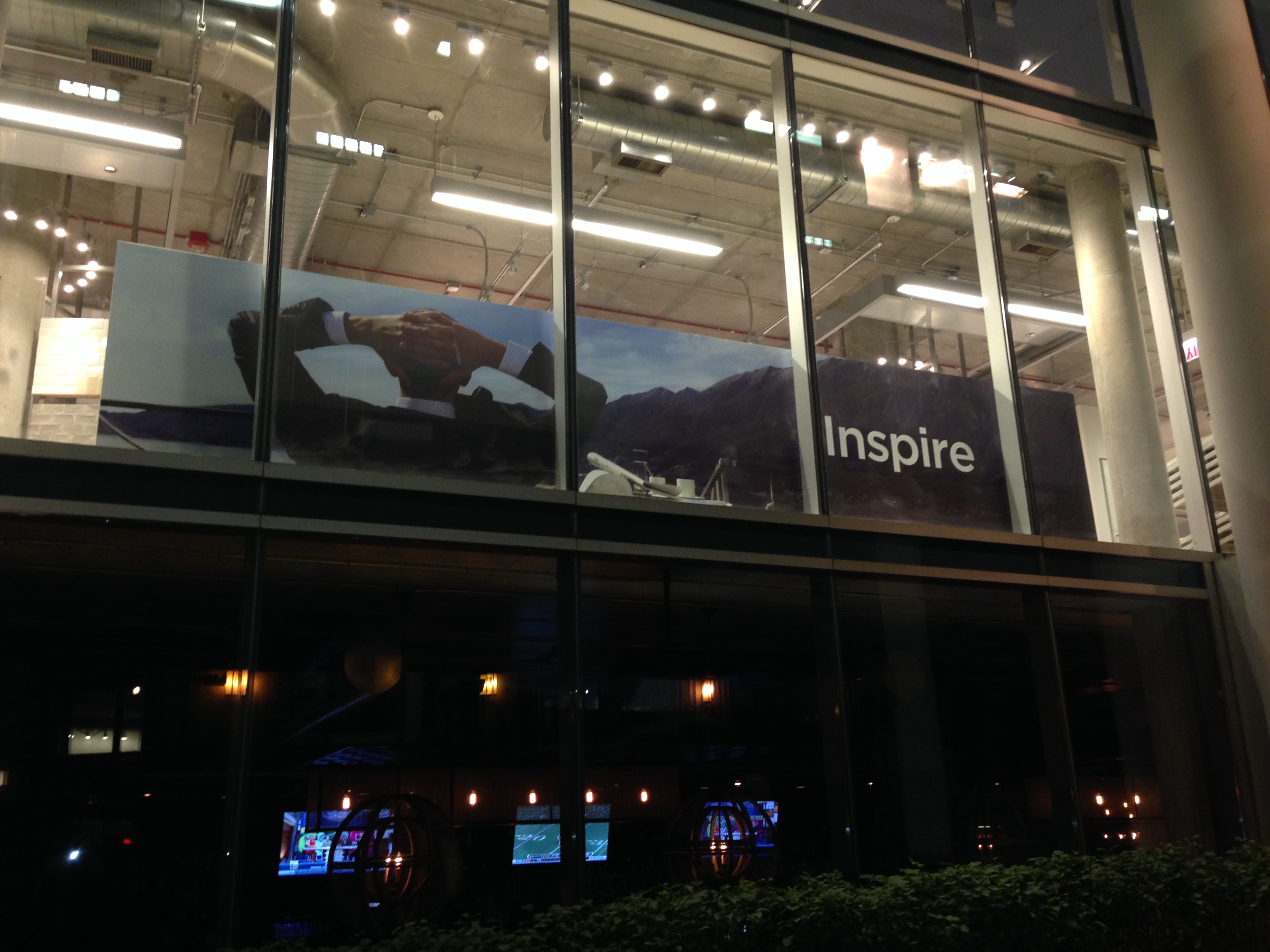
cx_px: 635
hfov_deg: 55.4
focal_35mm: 33
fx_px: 1211
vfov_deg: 42.9
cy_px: 476
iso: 160
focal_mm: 4.12
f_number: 2.4
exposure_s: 1/20
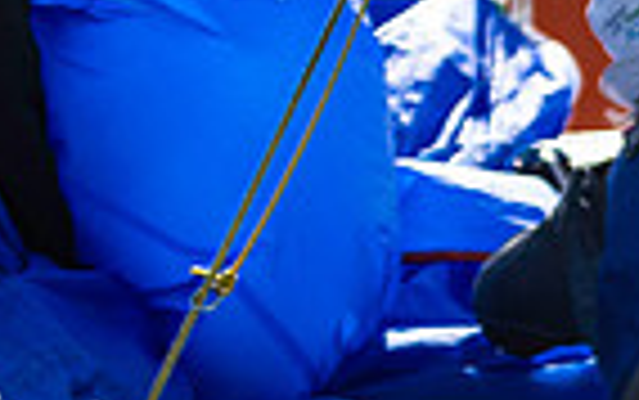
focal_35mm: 1871
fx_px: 32609
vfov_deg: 0.7
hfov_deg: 1.1
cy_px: -357
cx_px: -616
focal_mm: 300
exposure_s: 1/2500
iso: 200
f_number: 5
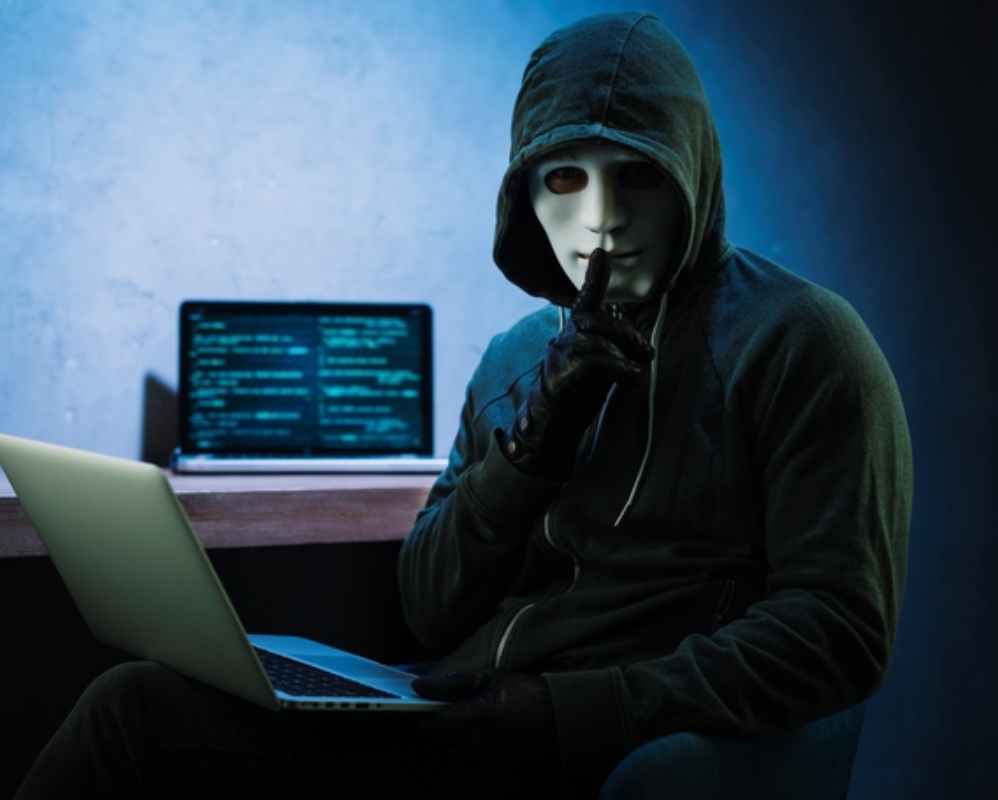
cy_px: 398
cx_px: 395
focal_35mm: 57
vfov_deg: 26.7
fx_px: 1684
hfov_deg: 32.9
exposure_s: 1/60
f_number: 3.2
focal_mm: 50
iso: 100
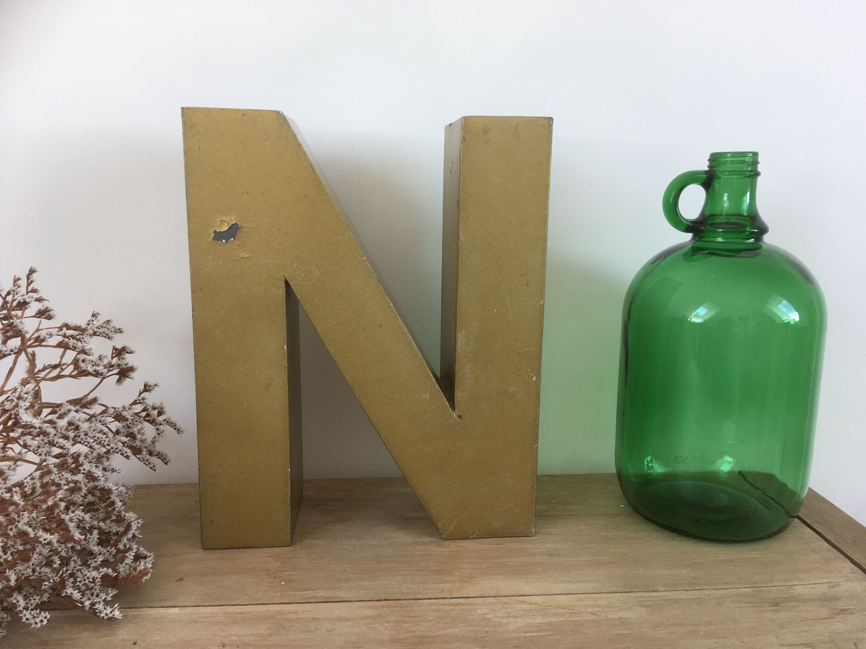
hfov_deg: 61.7
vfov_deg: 48.2
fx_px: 726
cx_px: 433
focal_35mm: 29
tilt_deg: -10.3
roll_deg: -0.7
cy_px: 324
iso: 40
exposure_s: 1/100
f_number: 2.2
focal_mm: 4.15
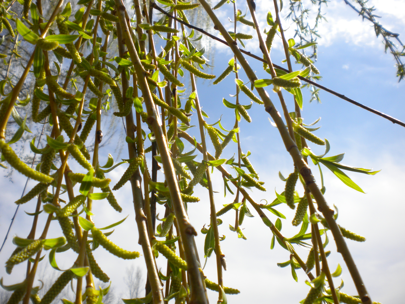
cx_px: 202
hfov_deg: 52.6
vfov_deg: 40.7
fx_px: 409
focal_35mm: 35
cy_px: 152
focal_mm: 6.3
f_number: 4.6
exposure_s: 1/1000
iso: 80
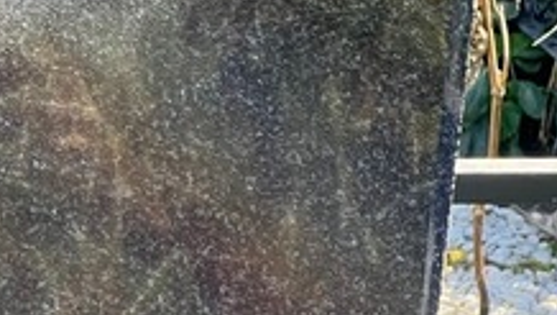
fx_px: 4552
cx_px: -176
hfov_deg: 6.9
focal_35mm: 308
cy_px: 453
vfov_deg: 3.9
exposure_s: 1/99
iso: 50
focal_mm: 9
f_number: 2.8
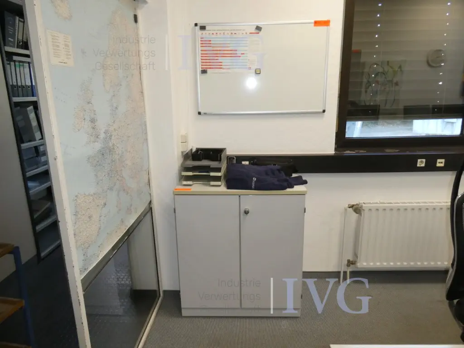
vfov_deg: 56.8
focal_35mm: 24
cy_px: 174
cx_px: 232
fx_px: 322
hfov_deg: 71.6
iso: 320
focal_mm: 4.3
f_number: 3.3
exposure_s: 1/60
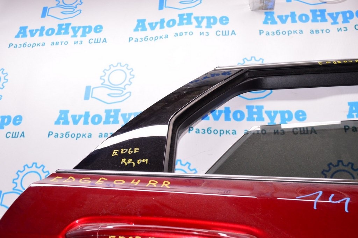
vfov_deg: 33.0
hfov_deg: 48.0
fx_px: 402
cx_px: 179
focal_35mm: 40
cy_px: 119
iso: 1600
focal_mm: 27
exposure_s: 1/200
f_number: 8
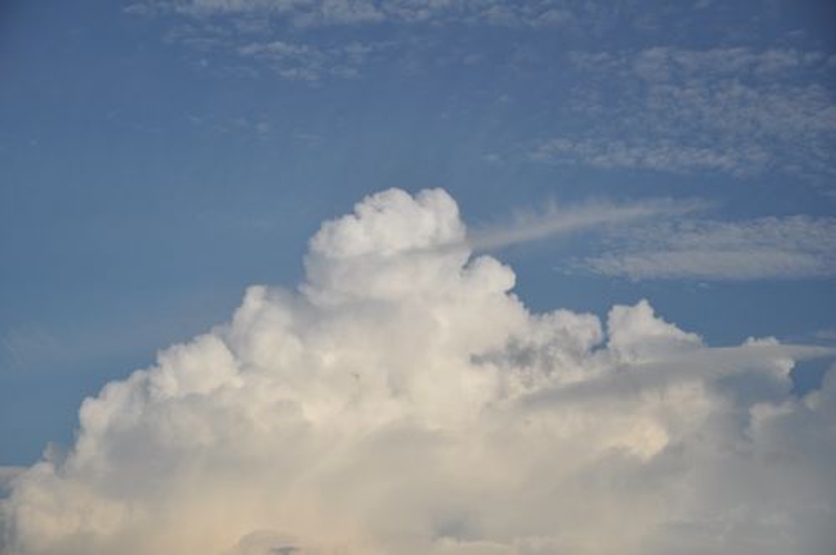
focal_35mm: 93
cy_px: 278
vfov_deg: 14.7
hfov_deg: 21.9
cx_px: 418
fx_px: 2157
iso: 400
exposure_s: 1/4000
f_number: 5.6
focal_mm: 62
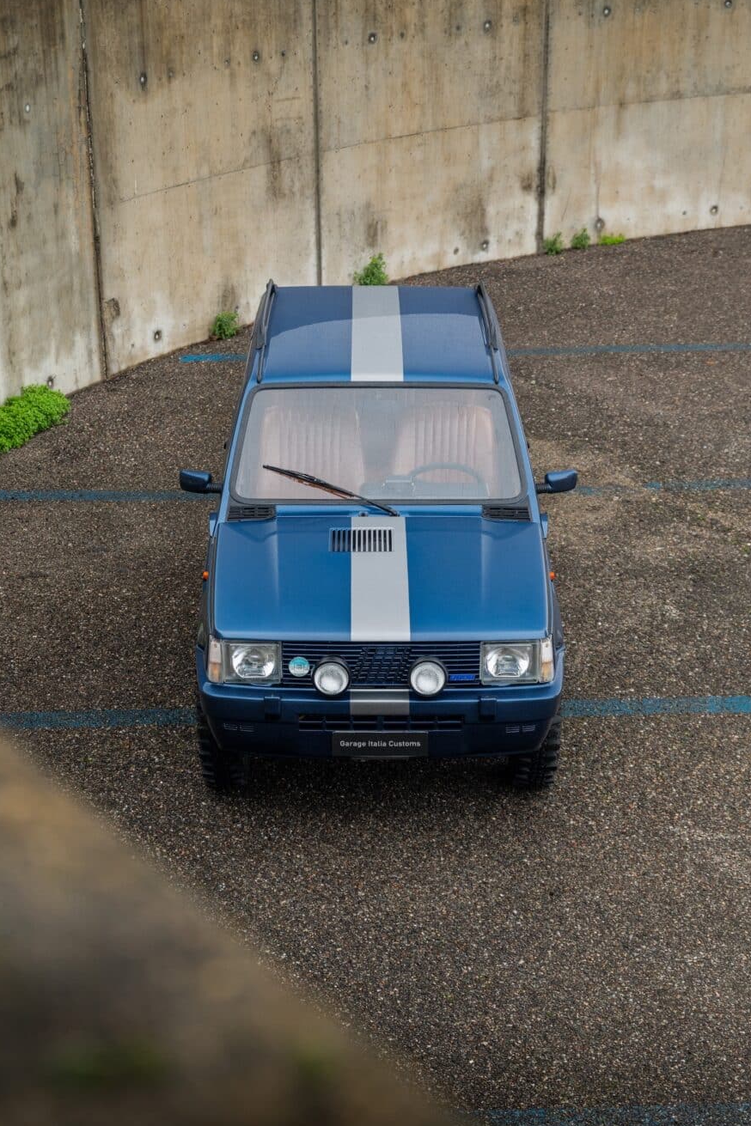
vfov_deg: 32.9
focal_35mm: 61
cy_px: 567
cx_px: 379
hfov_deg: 22.3
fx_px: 1909
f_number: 2.8
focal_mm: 60
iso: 500
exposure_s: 1/250
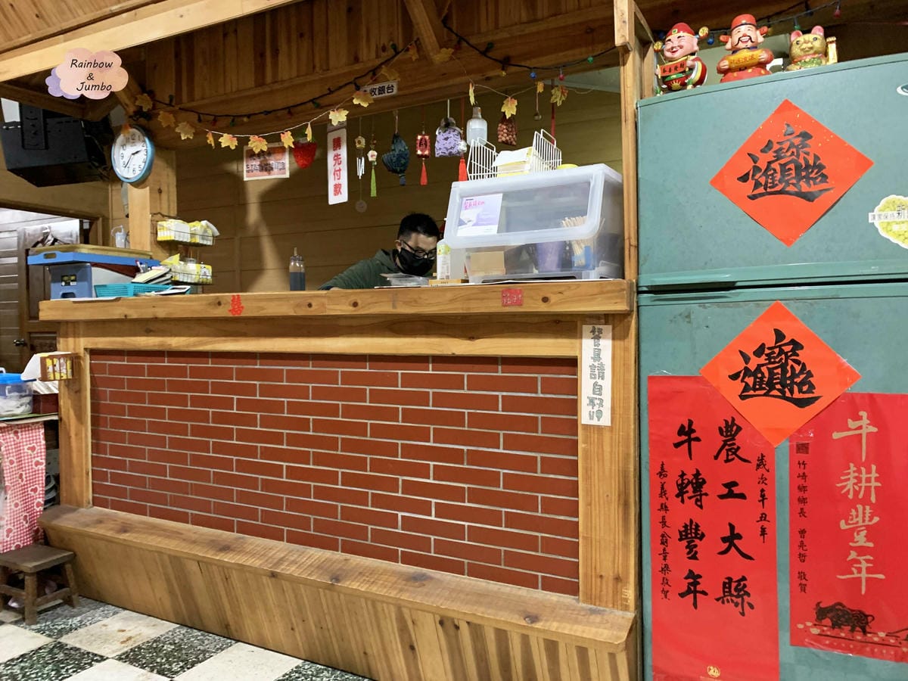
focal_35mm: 26
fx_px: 682
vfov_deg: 53.1
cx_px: 454
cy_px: 340
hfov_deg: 67.3
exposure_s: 1/30
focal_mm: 4.25
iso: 320
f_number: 1.8
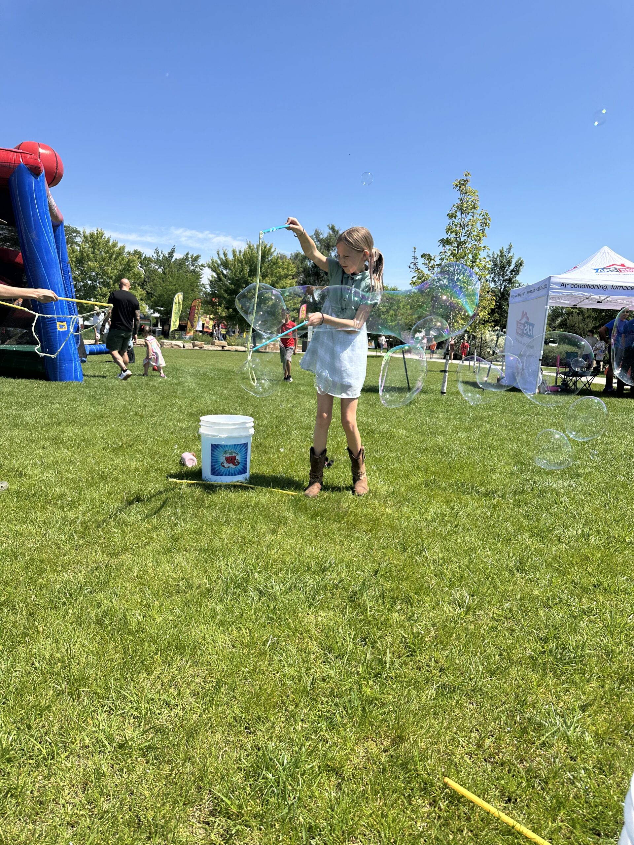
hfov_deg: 56.8
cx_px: 317
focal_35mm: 24
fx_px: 586
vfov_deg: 71.6
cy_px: 422
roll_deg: -3.0
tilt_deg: -7.9
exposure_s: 1/3717
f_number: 1.78
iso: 80
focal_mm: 6.86
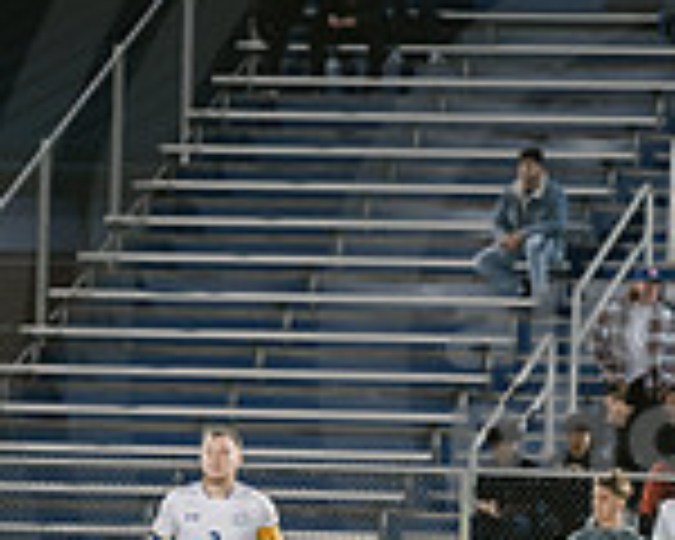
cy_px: 376
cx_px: 760
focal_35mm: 563
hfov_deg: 3.4
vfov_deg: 2.8
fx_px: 11247
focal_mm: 155
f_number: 2.8
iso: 2500
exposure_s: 1/250
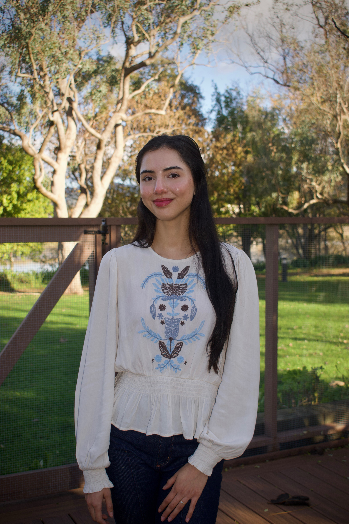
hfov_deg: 29.9
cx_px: 174
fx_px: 654
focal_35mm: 45
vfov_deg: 43.6
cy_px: 262
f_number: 5.6
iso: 100
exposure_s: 1/200
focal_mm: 30
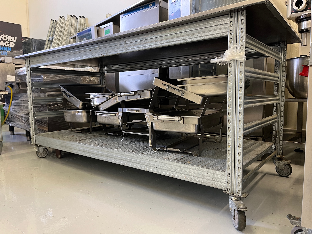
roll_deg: +0.6
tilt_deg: -4.8
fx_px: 234
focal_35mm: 26
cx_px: 156
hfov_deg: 67.3
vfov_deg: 53.1
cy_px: 117
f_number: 1.6
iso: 250
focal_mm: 5.1
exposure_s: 1/50
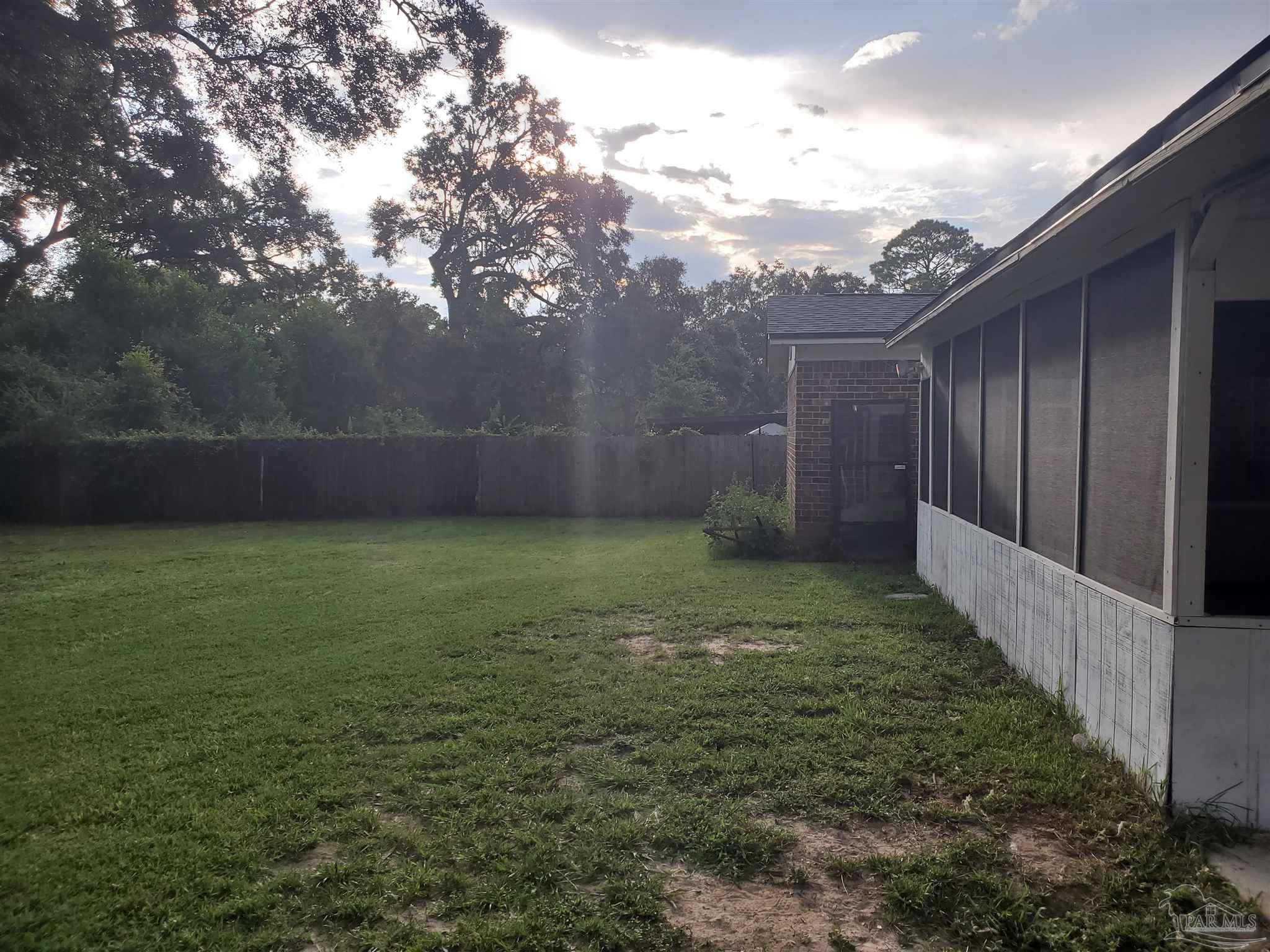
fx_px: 954
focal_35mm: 26
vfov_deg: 53.1
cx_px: 635
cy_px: 476
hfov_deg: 67.3
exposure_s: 1/505
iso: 50
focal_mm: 4.3
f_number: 2.4
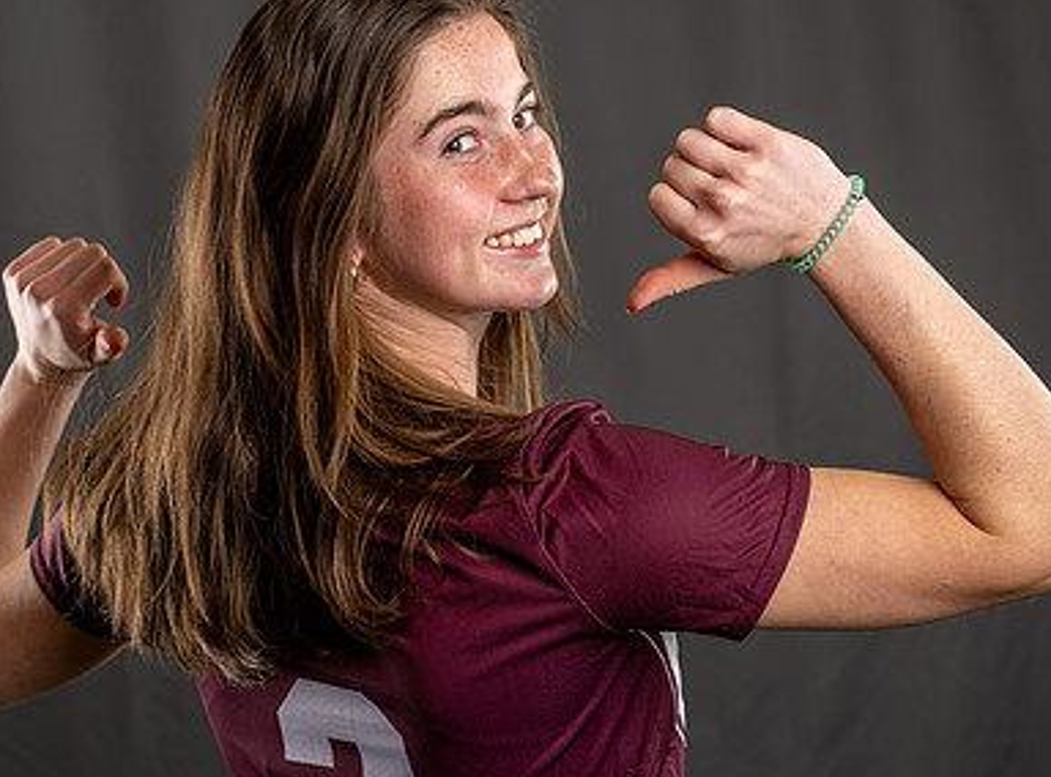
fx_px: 3807
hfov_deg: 15.7
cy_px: 487
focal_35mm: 126
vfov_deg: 11.7
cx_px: 547
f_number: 4.5
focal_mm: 71
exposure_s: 1/200
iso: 250
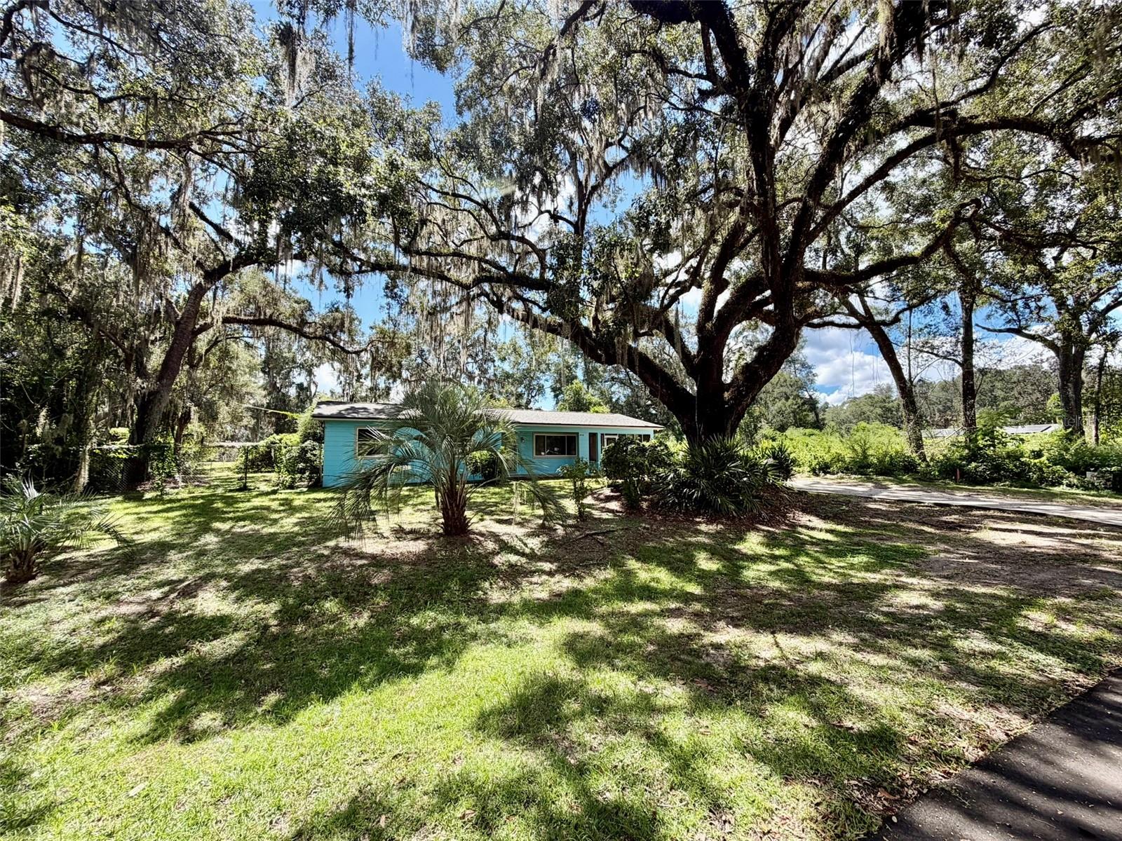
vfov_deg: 85.7
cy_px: 420
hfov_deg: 102.1
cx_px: 561
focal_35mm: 14
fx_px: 454
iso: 50
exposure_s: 1/502
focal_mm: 2.22
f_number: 2.2
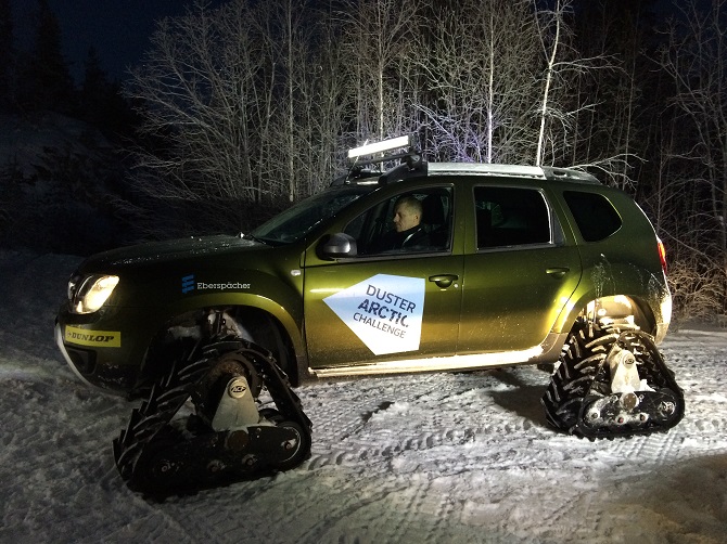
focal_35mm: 29
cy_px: 272
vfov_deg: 48.2
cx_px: 364
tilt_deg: +1.7
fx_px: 609
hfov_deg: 61.7
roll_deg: +1.5
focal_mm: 4.15
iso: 320
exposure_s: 1/33
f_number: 2.2
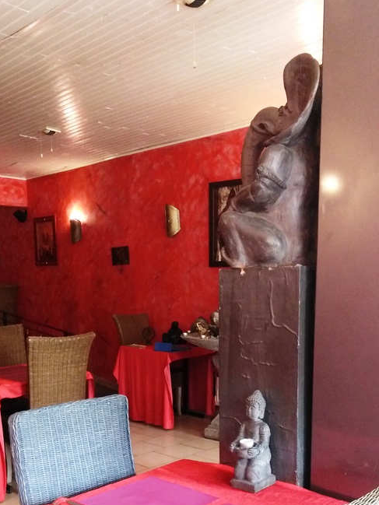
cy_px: 372
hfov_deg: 35.1
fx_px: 598
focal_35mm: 41
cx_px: 186
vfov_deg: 44.4
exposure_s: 1/20.1
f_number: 2.2
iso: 682
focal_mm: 3.46
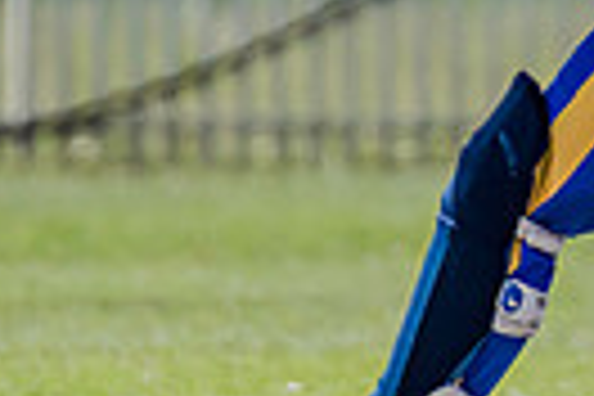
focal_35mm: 2715
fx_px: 44794
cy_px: 63
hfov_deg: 0.8
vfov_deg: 0.5
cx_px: 987
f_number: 6.3
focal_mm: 600
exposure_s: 1/2500
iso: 800
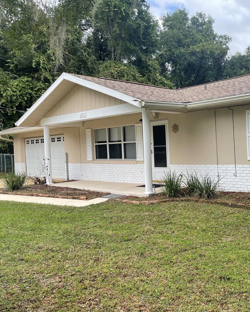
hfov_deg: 42.1
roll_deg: +1.0
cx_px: 208
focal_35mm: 33
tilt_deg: -1.8
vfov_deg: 54.2
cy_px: 155
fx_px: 305
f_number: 1.6
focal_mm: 5.1
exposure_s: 1/1266
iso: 32
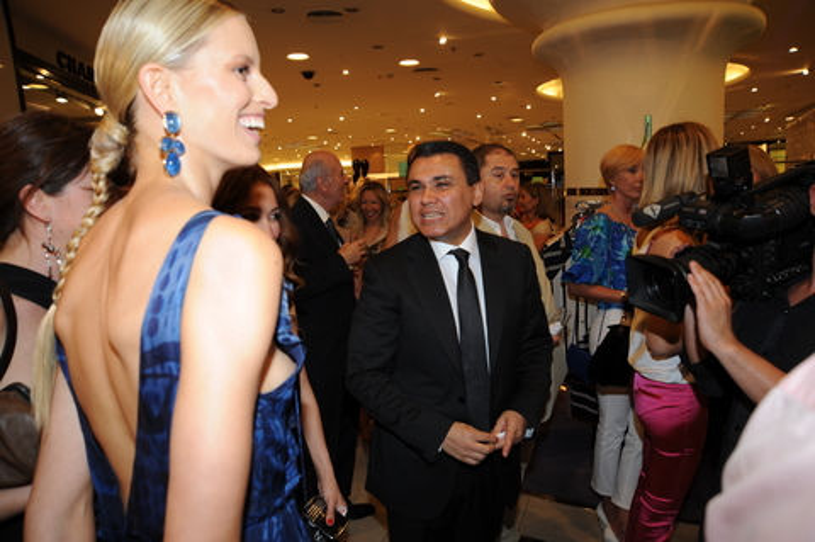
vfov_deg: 53.0
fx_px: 543
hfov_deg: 73.8
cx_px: 408
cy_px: 271
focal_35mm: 24
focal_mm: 24
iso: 400
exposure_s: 1/60
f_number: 5.6
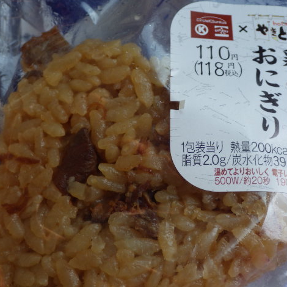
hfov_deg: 32.1
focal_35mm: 53
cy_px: 144
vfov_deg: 32.2
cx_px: 176
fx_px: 497
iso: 125
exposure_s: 1/200
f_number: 4
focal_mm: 7.9
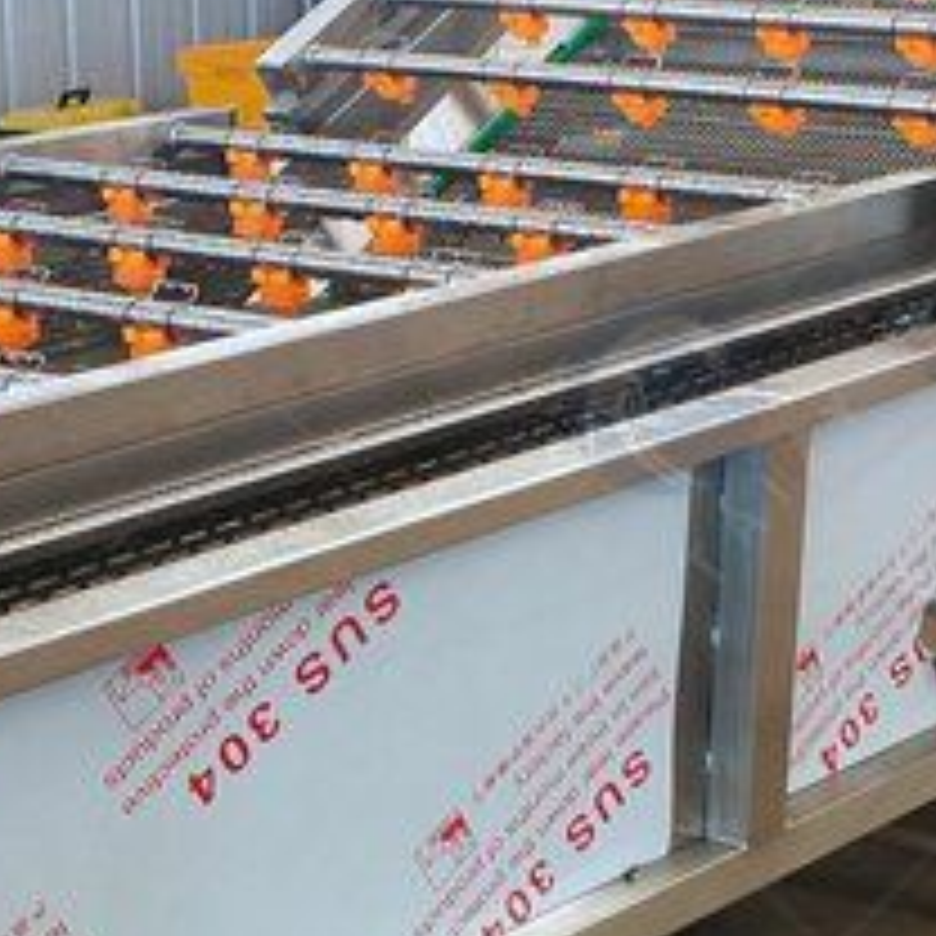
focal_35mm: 95
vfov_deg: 18.3
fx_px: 2906
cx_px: 112
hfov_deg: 18.0
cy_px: 594
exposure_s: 1/100
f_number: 1.78
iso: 233
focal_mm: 4.05
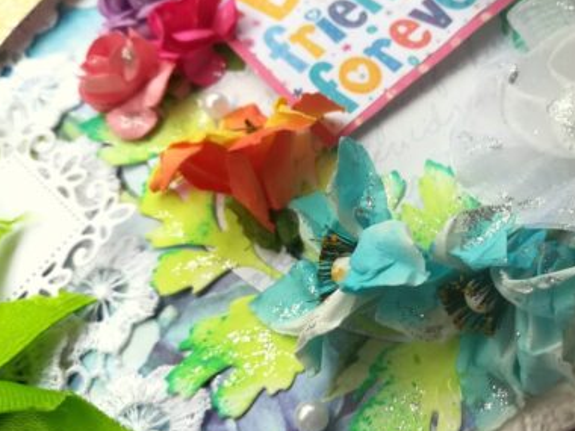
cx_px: 430
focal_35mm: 41
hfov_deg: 44.3
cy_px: 186
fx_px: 681
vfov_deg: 35.1
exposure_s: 1/171
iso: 50
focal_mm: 3.83
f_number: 2.2
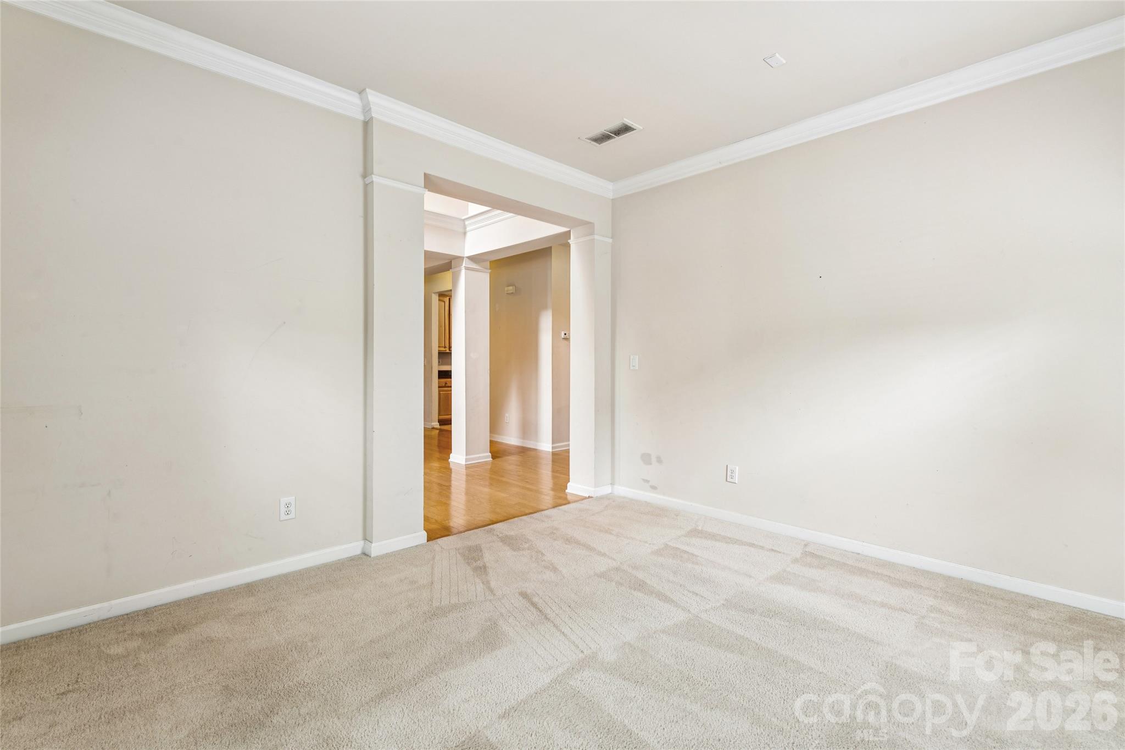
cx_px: 562
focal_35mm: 16
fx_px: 509
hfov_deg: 95.7
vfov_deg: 72.7
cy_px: 375
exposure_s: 1/2.5
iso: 100
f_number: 9
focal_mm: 16.3
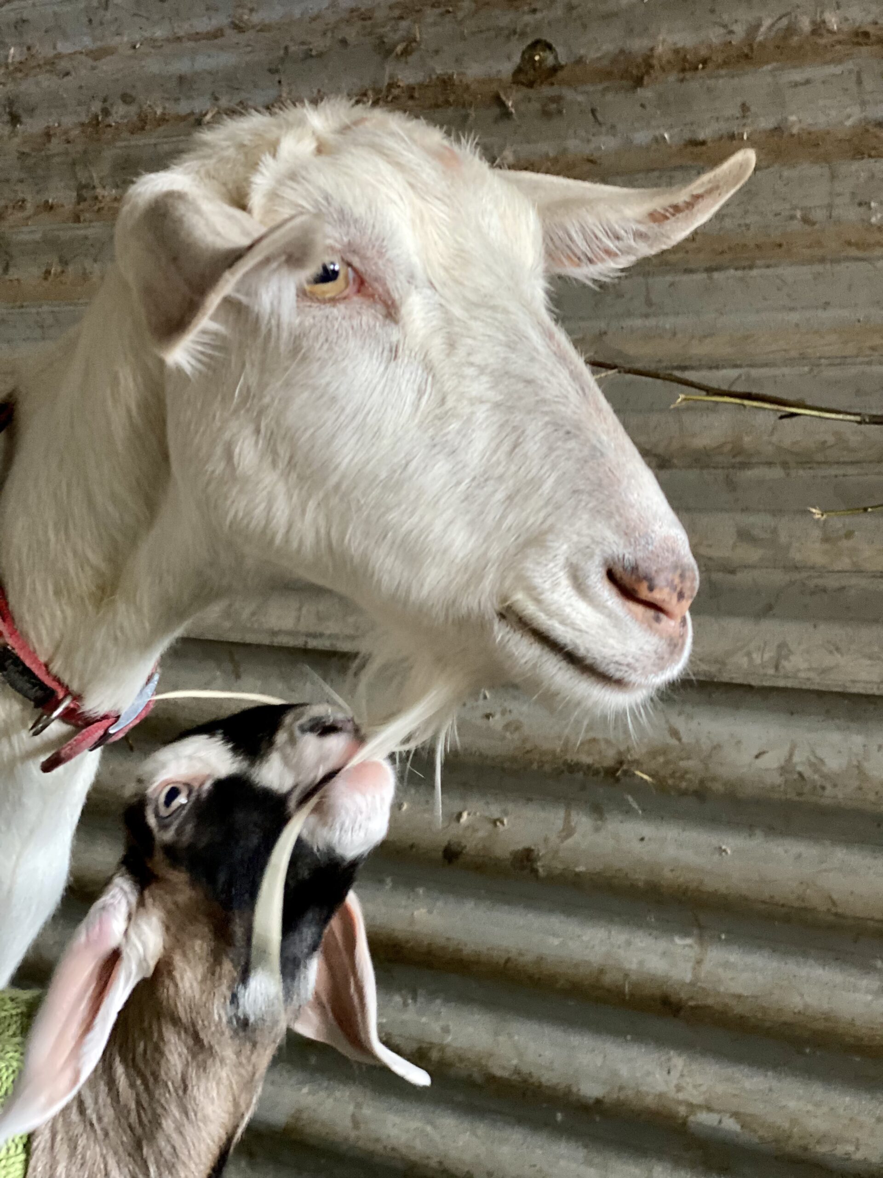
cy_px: 589
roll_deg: -4.1
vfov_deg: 36.8
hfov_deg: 28.0
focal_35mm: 52
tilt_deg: +8.3
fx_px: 1769
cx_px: 442
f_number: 2
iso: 320
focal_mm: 6
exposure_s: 1/40
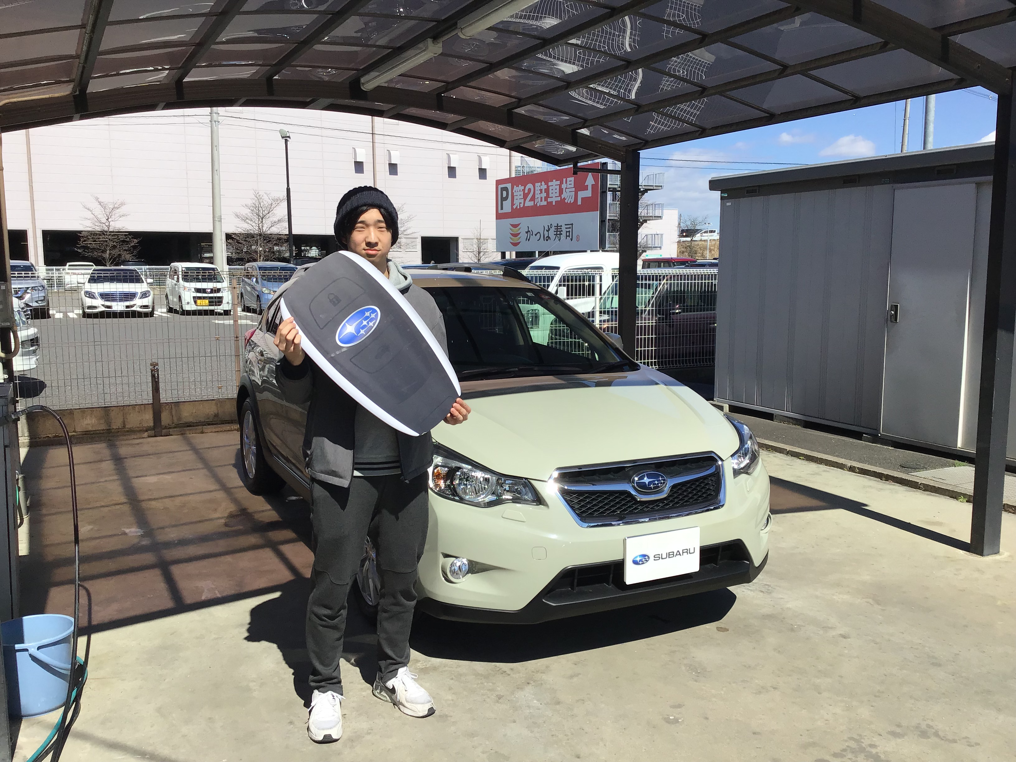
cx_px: 508
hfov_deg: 58.4
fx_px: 910
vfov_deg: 45.4
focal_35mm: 31
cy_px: 381
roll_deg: +0.0
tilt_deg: -7.3
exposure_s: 1/1631
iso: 25
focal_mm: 3.3
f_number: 2.4
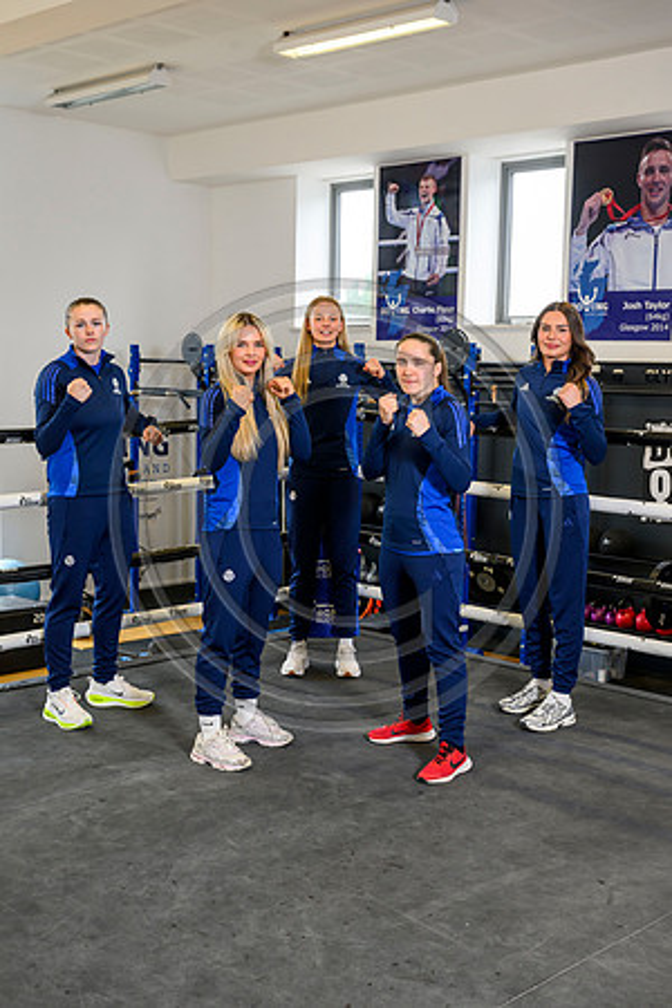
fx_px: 1204
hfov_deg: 31.2
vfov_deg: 45.4
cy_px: 504
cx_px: 336
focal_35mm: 43
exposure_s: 1/125
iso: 800
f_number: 6.3
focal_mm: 43
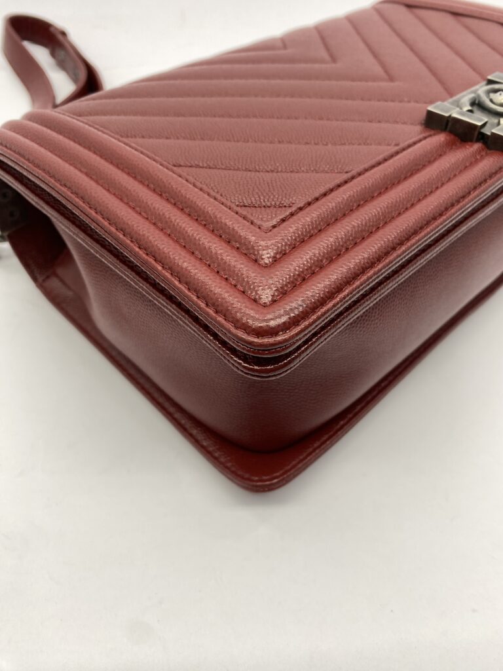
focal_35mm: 25
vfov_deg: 69.4
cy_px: 336
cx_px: 252
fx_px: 484
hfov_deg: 54.9
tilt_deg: -47.4
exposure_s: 1/100
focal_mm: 4.25
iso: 40
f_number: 1.8
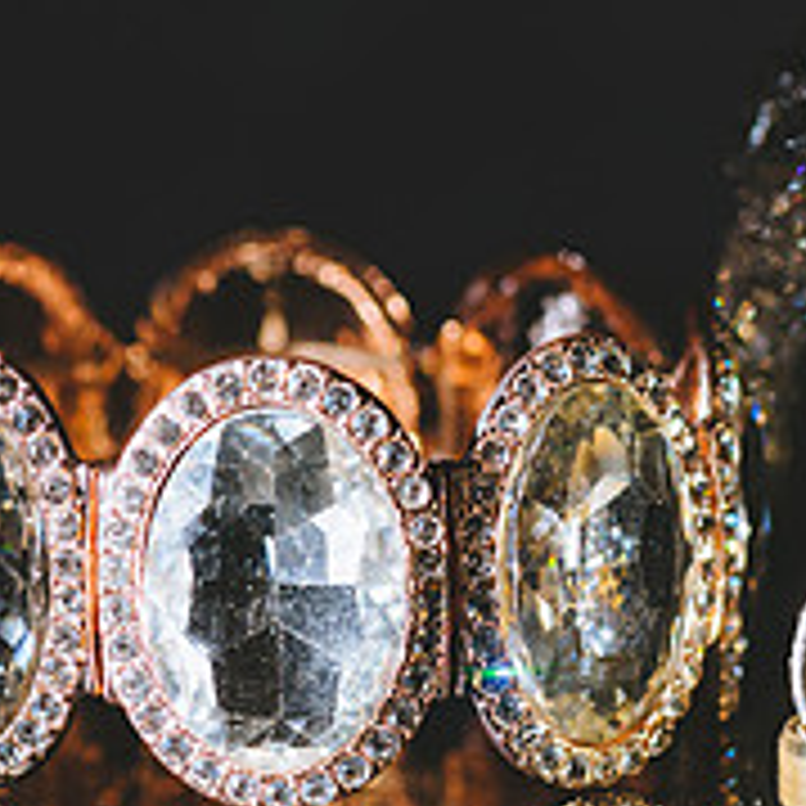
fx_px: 7613
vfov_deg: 6.1
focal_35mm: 289
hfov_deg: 6.0
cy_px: 561
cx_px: 892
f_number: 7.1
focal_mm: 105
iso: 400
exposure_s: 1/125
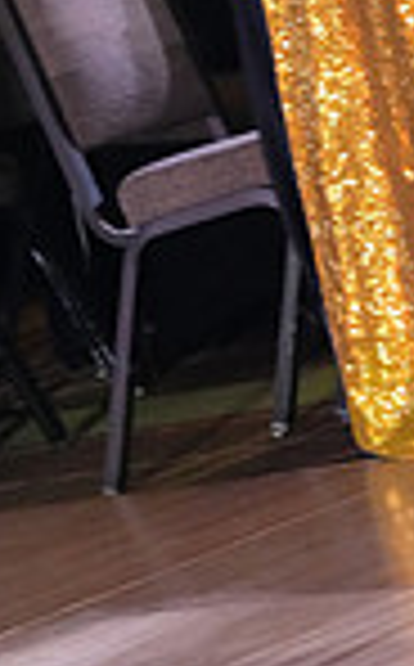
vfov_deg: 6.6
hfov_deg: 4.1
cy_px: -306
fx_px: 5727
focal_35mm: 316
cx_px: 781
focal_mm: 79
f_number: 6.3
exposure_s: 1/250
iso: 8000
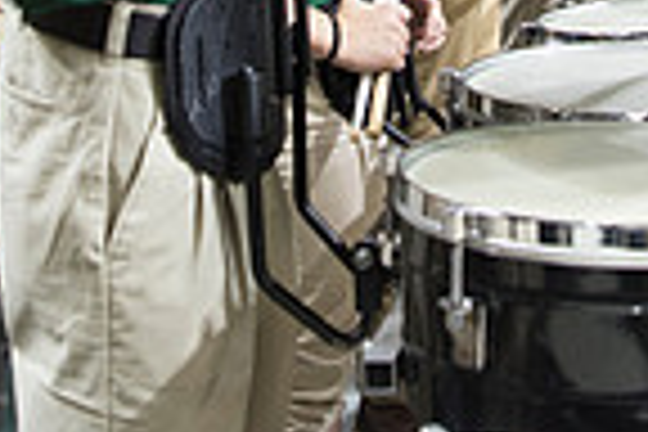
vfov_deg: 12.5
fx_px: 1746
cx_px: 482
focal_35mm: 97
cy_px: -412
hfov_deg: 20.9
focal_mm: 24
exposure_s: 1/125
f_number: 3.5
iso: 2000
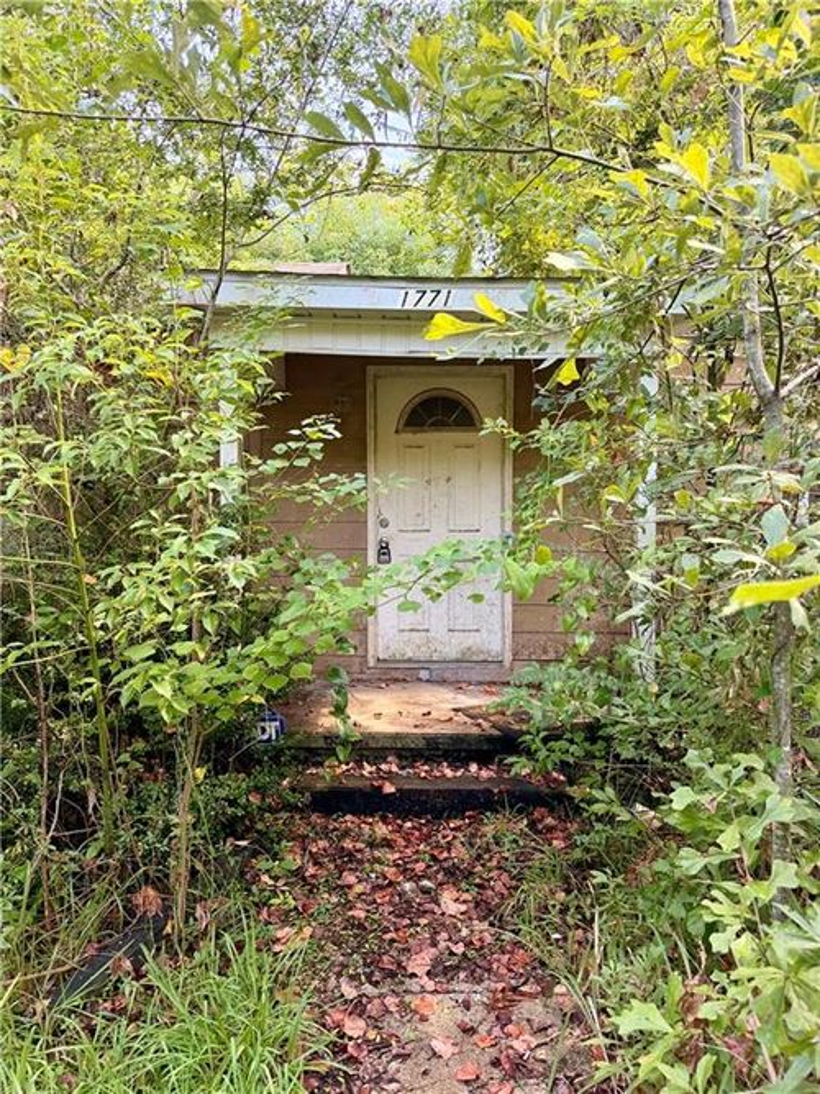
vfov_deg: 71.6
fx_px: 758
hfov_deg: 56.8
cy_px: 547
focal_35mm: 24
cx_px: 410
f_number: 1.78
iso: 200
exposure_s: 1/203
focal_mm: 6.76
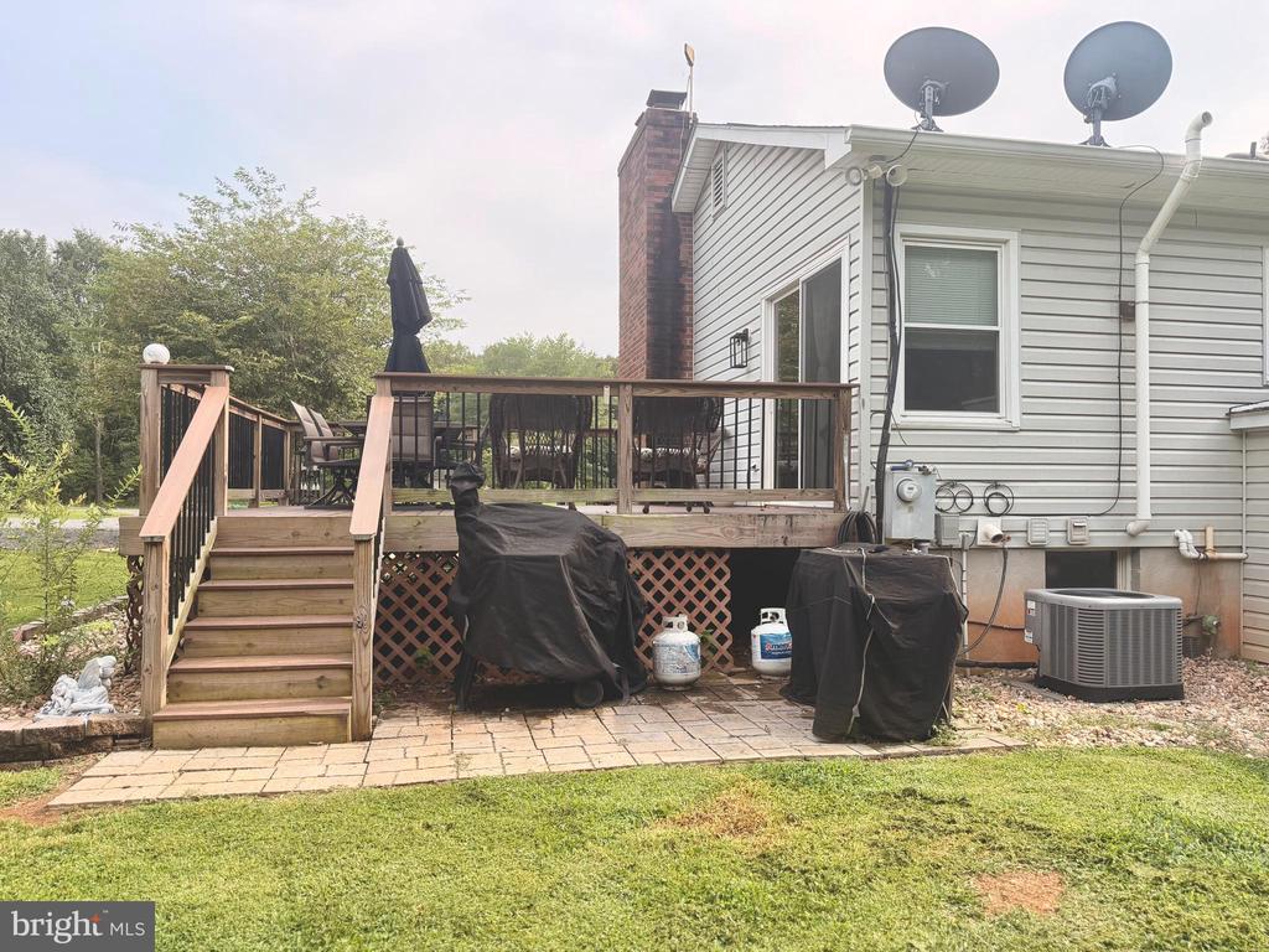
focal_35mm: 24
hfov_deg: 71.6
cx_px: 634
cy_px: 476
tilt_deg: +1.2
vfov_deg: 56.8
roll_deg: +0.1
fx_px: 880
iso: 100
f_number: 1.78
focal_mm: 6.76
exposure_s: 1/2500
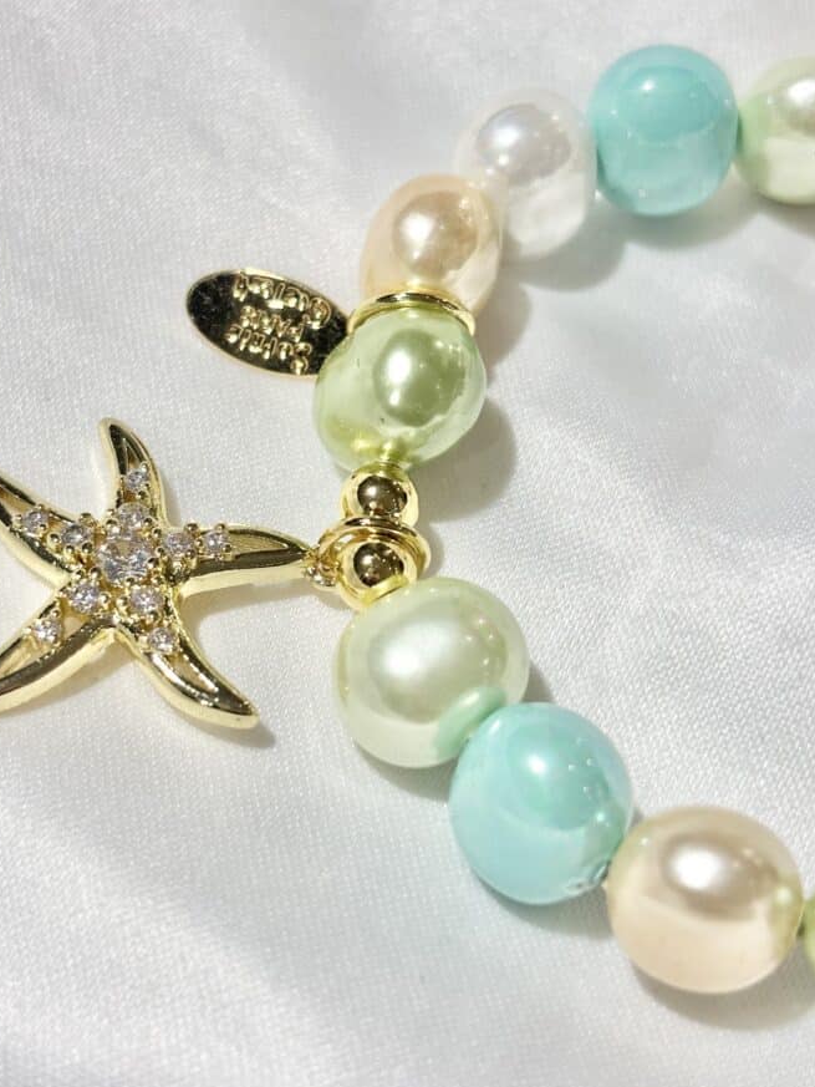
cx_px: 340
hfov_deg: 24.0
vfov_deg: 31.7
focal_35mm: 61
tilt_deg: -42.1
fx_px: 1914
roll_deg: -0.2
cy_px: 528
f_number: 1.6
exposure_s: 1/319
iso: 32
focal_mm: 5.96
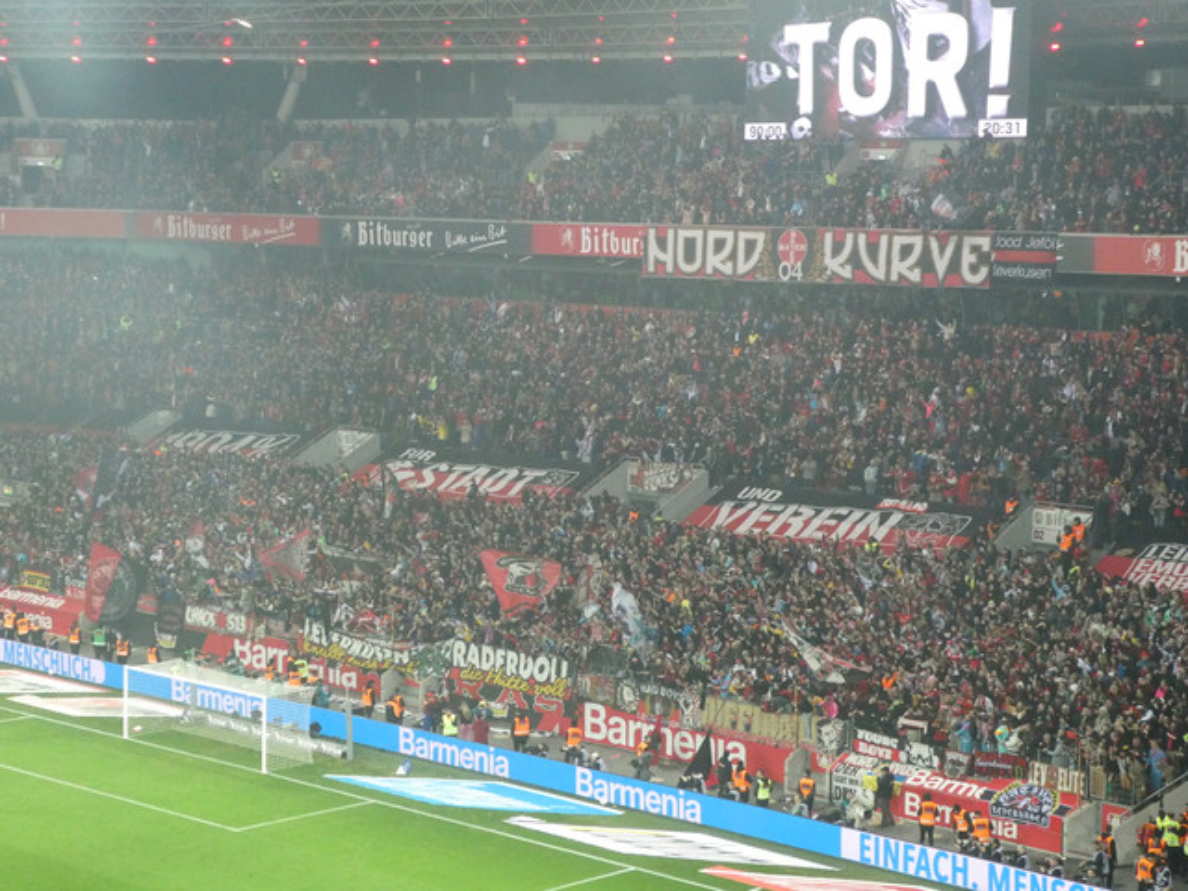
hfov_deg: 27.8
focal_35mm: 70
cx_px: 594
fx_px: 2402
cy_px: 446
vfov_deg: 21.0
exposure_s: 1/125
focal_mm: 12.5
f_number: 4.5
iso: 1000
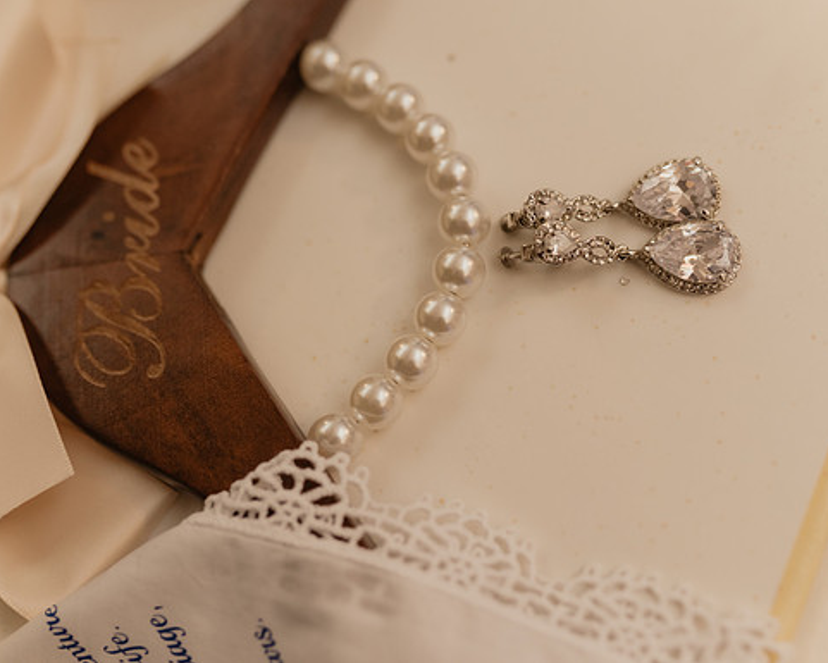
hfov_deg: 43.8
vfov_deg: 35.7
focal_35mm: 42
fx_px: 1029
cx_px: 440
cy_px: 330
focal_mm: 35
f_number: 2.2
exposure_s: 1/125
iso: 320
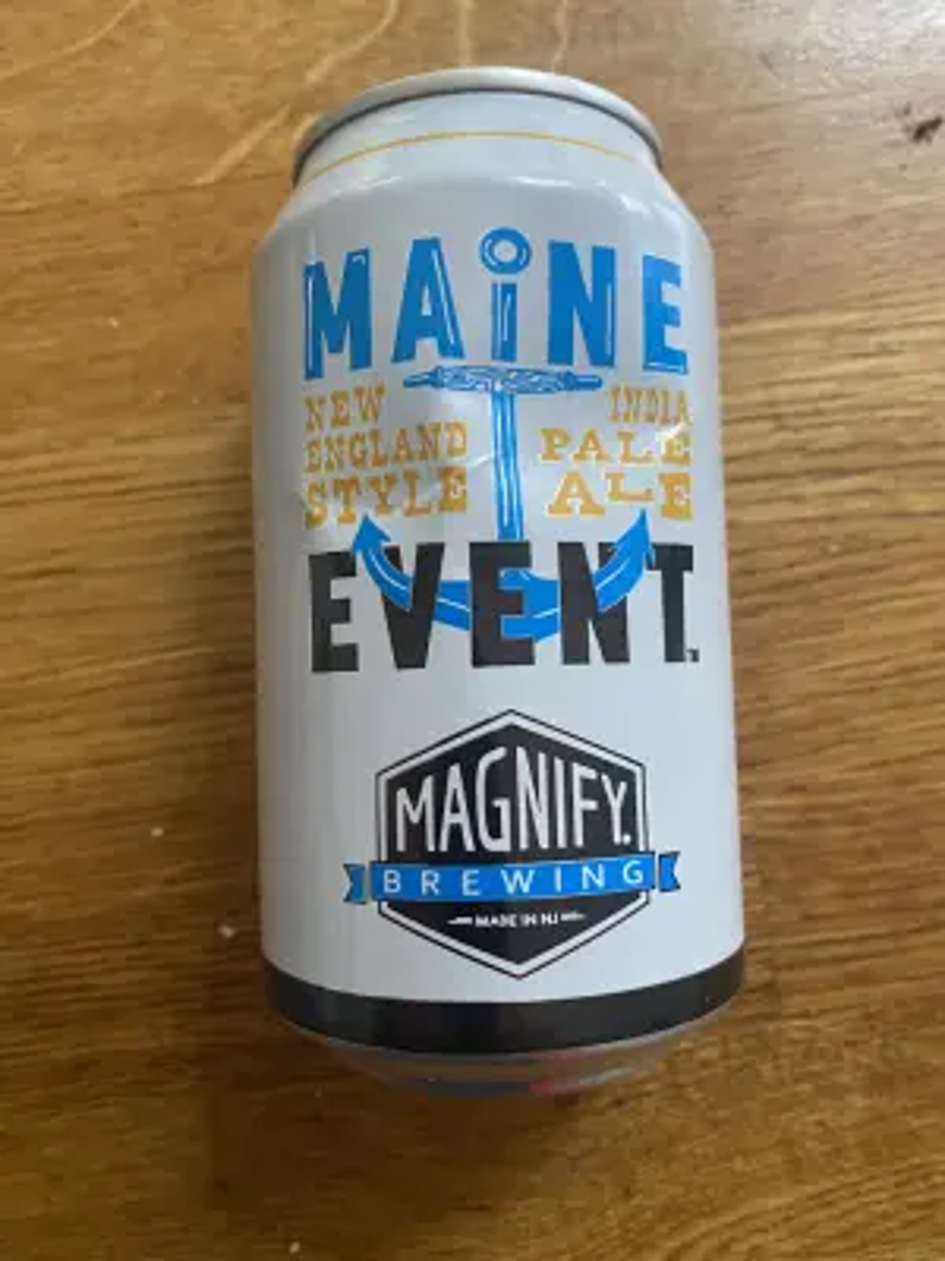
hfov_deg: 54.9
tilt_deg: -86.3
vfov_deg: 69.4
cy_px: 630
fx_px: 910
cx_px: 472
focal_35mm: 25
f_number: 1.8
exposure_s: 1/60
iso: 500
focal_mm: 4.25
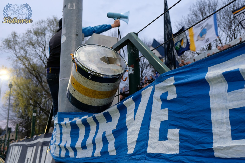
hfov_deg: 53.1
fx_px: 245
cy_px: 82
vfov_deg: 36.9
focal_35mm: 36
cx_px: 122
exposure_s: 1/60
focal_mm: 24.3
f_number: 3.2
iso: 400
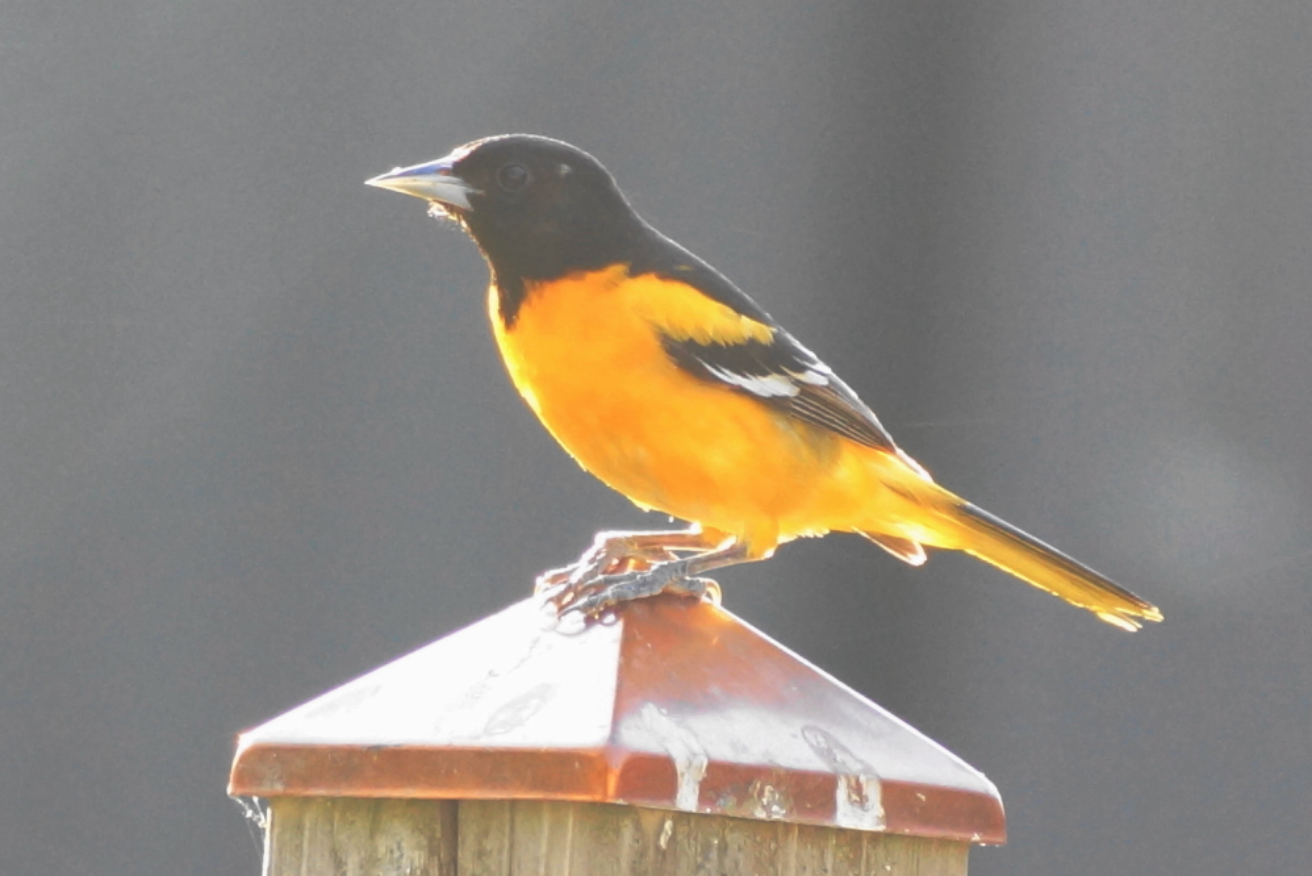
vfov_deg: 3.7
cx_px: 656
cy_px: 438
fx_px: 13670
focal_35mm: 375
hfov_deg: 5.5
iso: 800
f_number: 6.3
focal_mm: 250
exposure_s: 1/50
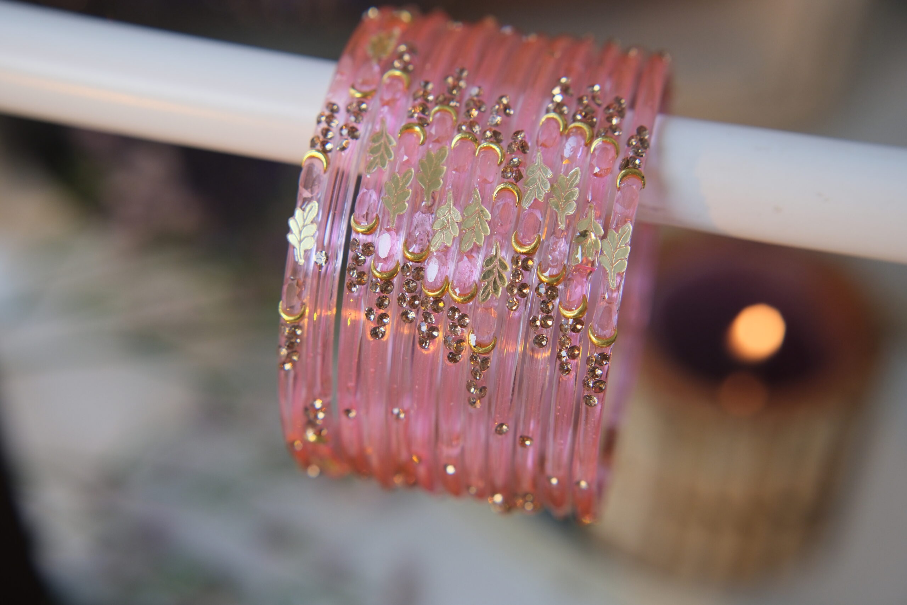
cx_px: 454
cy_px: 302
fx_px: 1260
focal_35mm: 50
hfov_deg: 39.6
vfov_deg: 27.0
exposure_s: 1/125
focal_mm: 33
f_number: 3.6
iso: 640
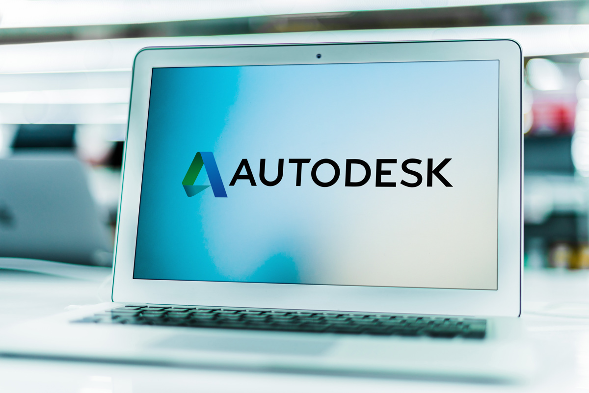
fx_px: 818
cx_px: 294
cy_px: 196
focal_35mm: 50
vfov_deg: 27.0
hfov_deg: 39.6
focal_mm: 50
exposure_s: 1/250
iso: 100
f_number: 1.4
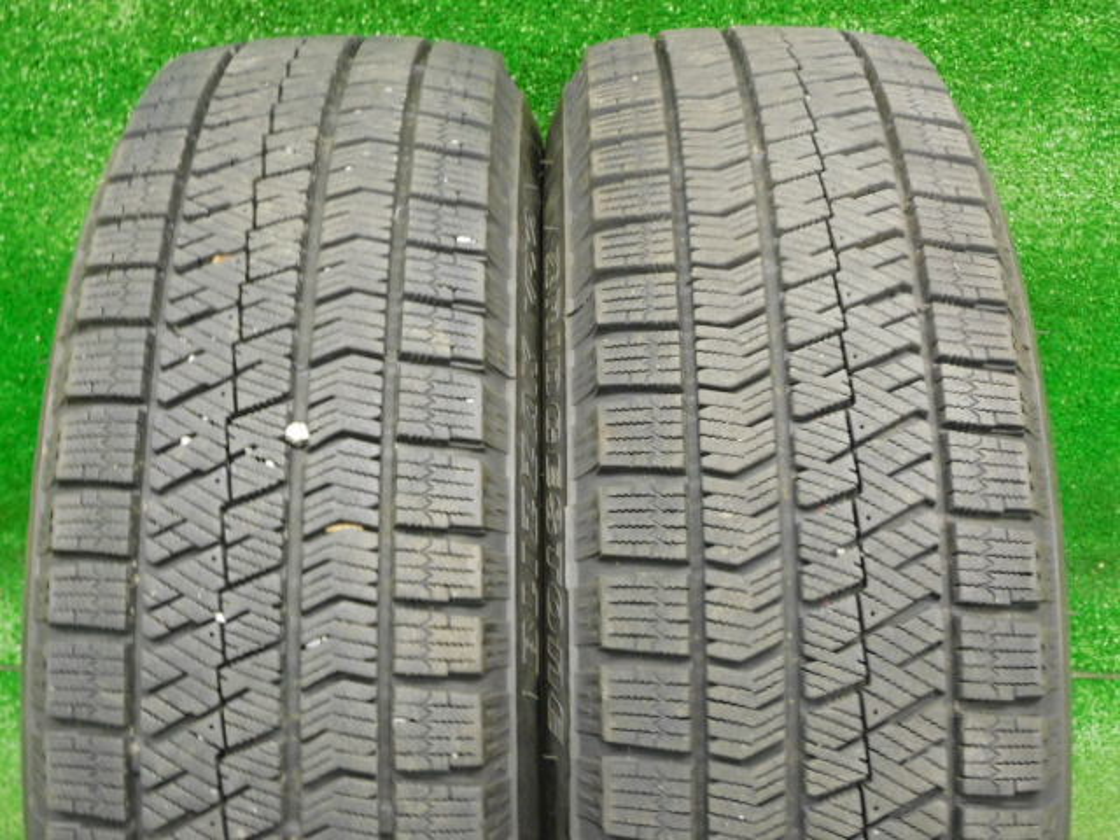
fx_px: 1780
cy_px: 420
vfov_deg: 26.6
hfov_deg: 34.9
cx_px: 560
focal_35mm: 55
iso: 450
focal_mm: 9.9
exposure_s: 1/8
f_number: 4
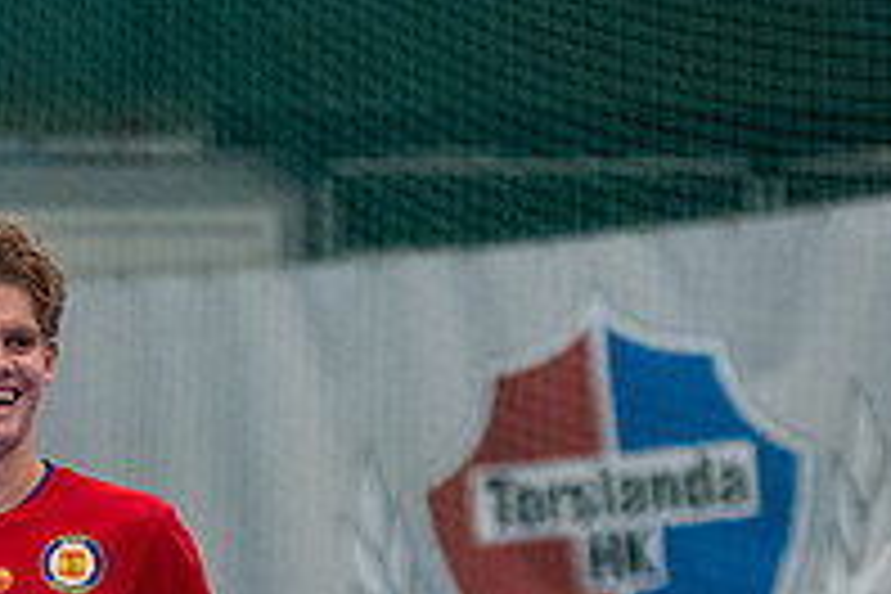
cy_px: 749
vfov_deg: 2.8
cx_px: 36
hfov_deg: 4.2
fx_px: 12151
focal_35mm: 491
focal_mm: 112
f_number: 3.2
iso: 3200
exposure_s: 1/640
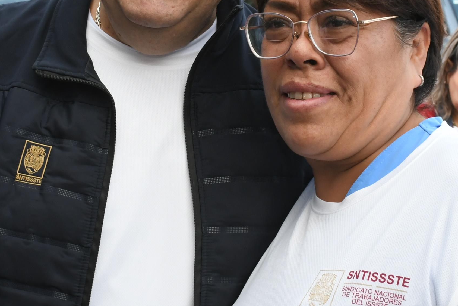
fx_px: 1260
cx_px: 210
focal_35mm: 99
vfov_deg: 13.8
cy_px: 96
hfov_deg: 20.6
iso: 800
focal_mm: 27
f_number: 10
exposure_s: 1/200
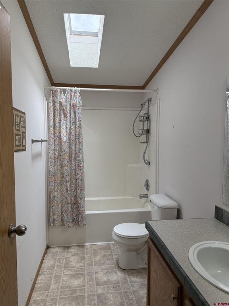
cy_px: 153
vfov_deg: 71.6
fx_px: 212
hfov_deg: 56.8
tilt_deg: -3.4
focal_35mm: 24
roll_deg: -0.8
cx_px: 114
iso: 200
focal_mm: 6.76
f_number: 1.78
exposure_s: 1/228
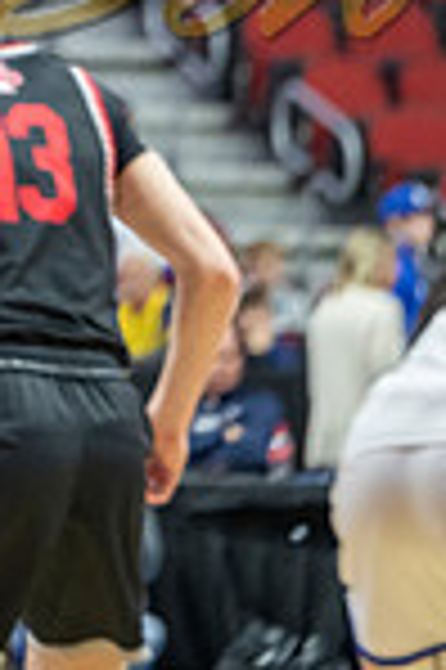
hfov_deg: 2.3
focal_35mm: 604
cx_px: -86
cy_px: -252
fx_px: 11250
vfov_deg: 3.4
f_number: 2.8
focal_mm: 200
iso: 2500
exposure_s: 1/640
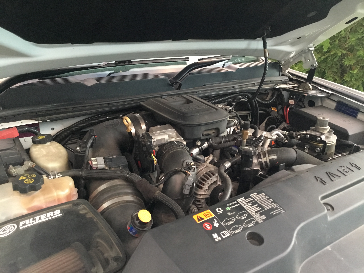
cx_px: 182
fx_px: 326
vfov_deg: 45.4
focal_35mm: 31
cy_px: 136
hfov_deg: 58.4
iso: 250
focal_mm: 3.3
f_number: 2.4
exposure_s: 1/17
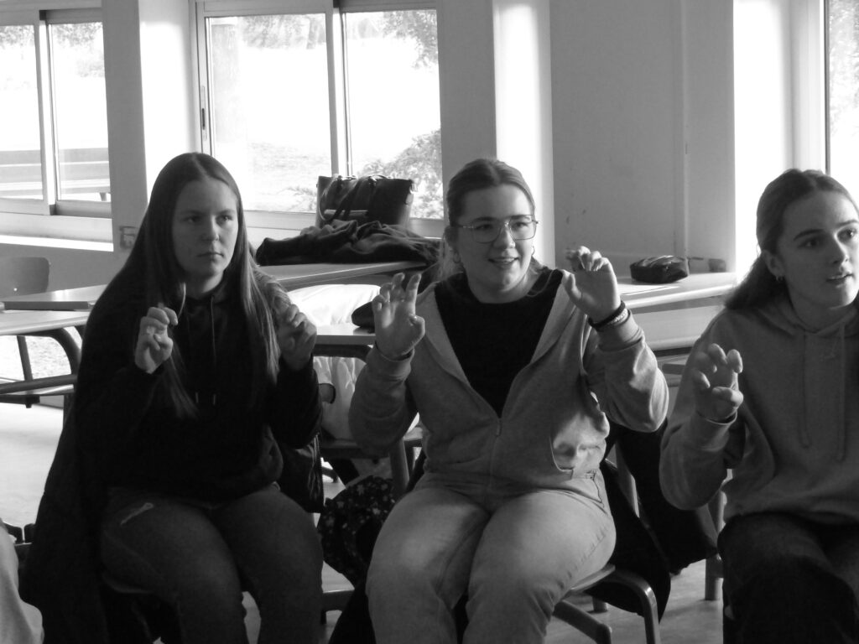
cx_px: 430
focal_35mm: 101
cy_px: 322
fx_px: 2506
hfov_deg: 19.4
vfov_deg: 14.6
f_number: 2.8
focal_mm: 16.9
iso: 800
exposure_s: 1/160
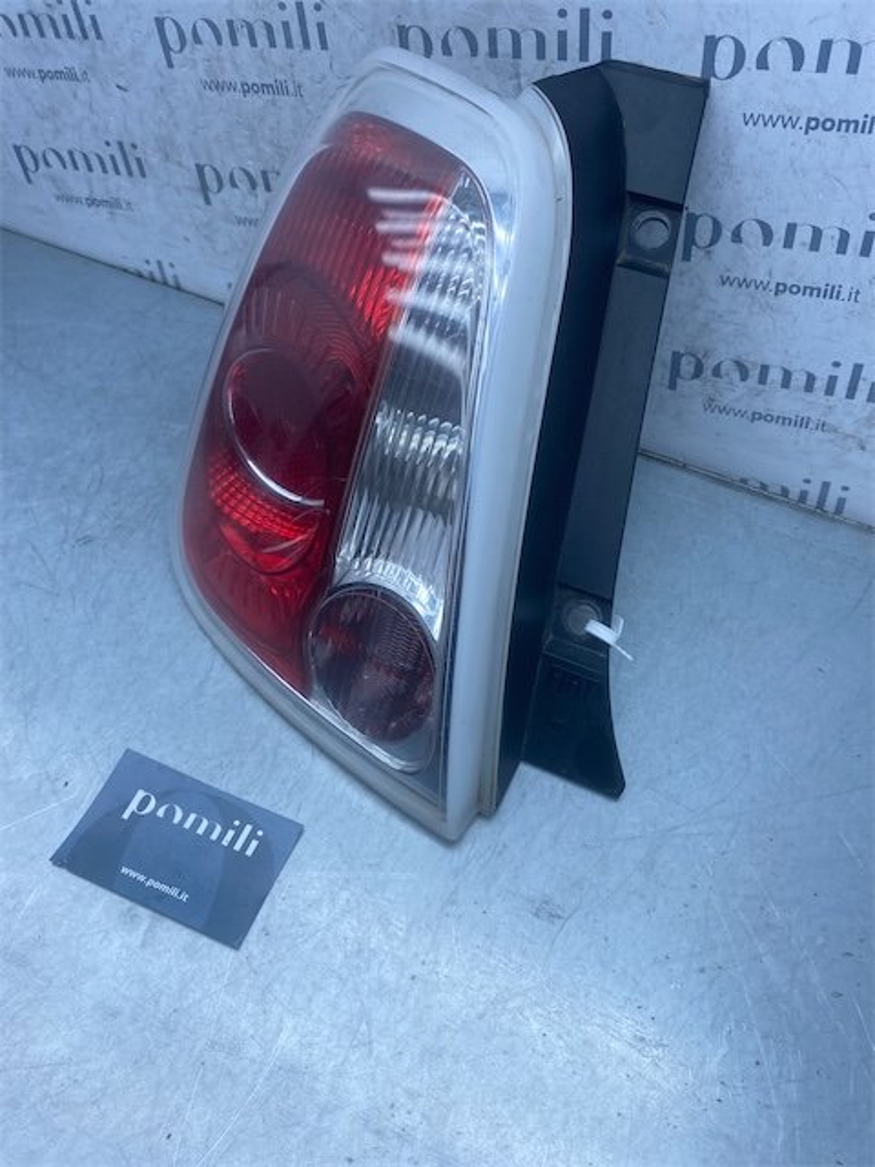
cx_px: 438
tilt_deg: -50.9
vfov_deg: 67.3
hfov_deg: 53.1
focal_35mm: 26
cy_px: 584
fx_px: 876
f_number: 1.8
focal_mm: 4.25
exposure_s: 1/981
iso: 32
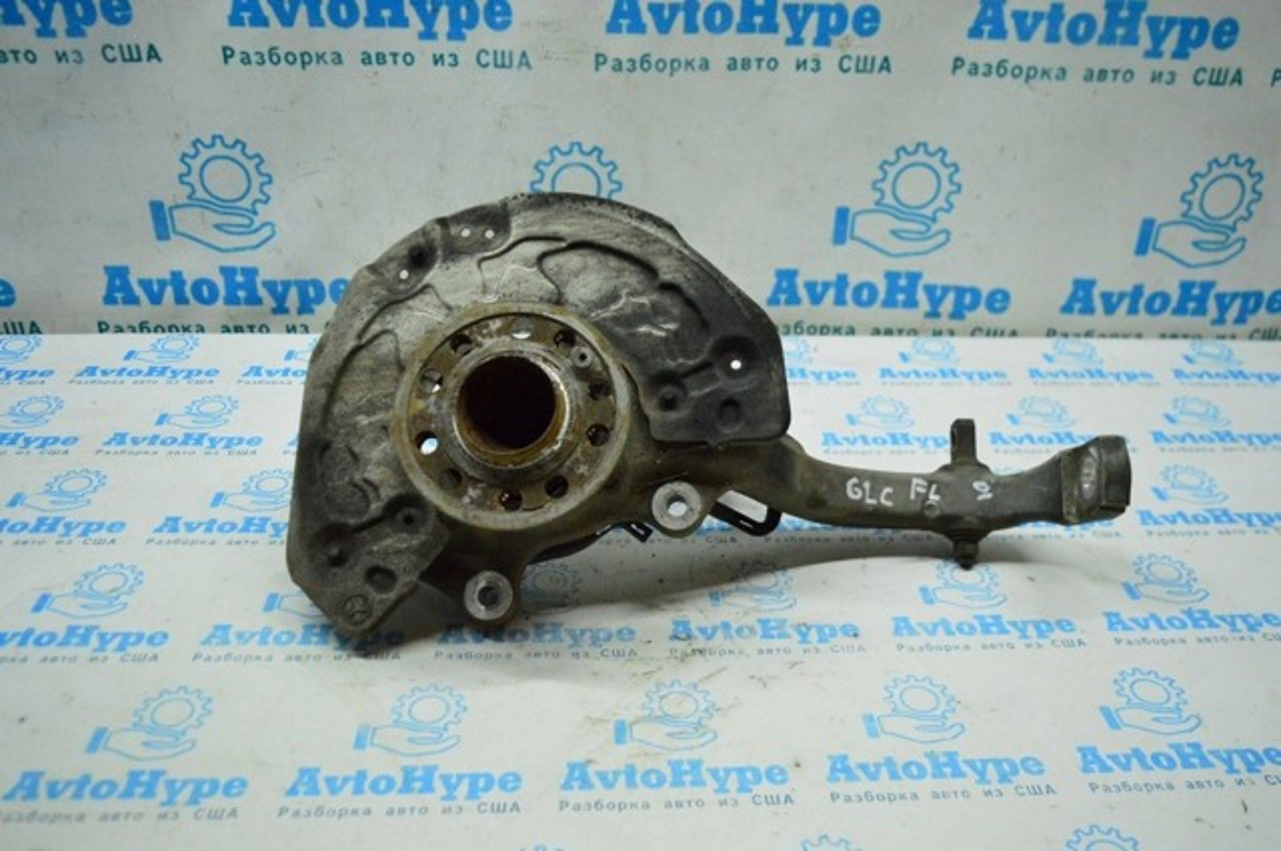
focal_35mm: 32
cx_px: 640
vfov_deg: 41.6
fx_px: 1119
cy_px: 426
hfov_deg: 59.6
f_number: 3.8
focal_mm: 21
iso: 6400
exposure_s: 1/1000
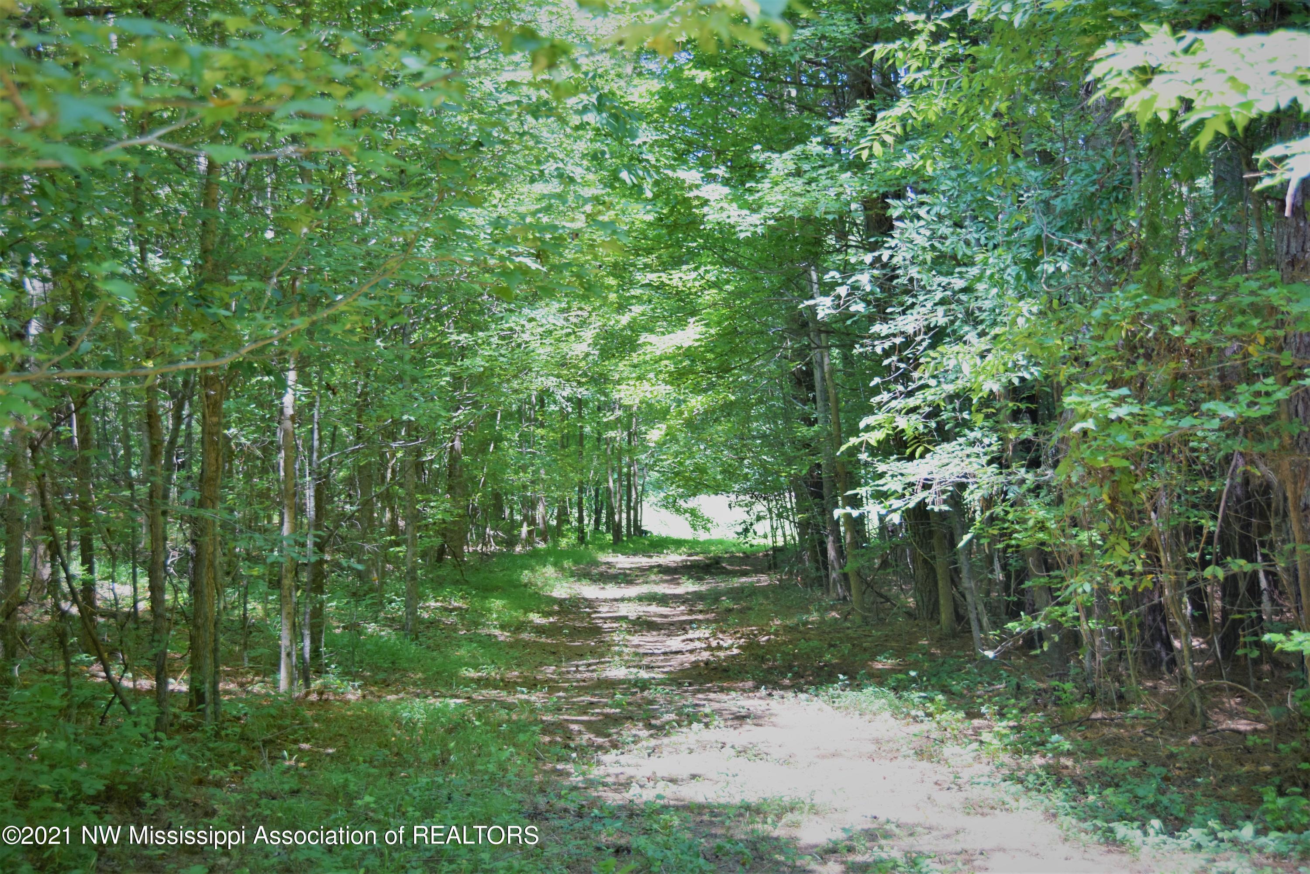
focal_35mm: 52
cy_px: 437
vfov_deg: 25.8
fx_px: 1910
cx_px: 655
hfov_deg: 37.9
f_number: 4.2
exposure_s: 1/125
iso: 250
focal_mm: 35
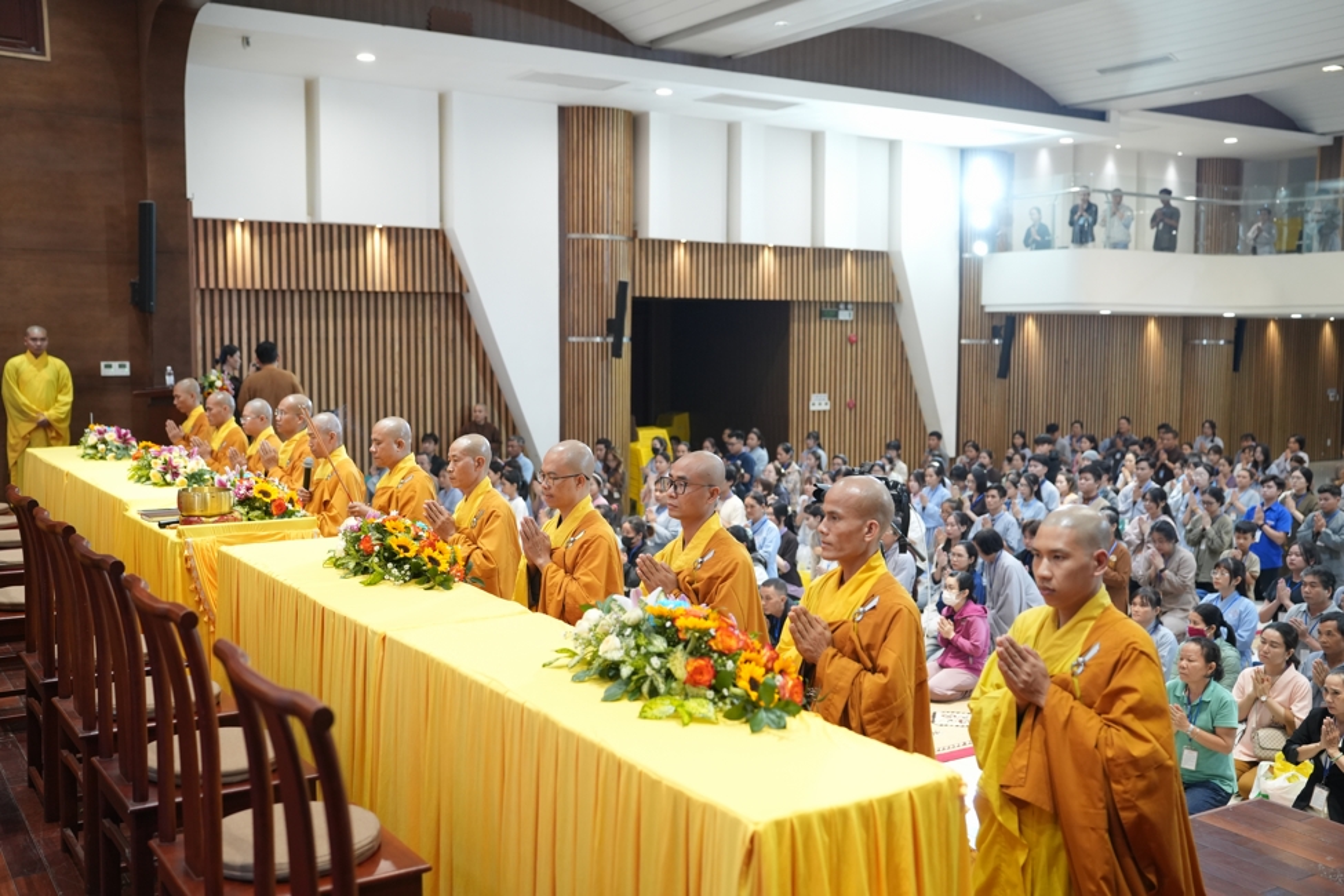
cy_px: 448
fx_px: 1344
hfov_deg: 53.1
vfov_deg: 36.9
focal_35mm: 36
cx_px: 672
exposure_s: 1/160
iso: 2000
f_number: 2.5
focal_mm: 36
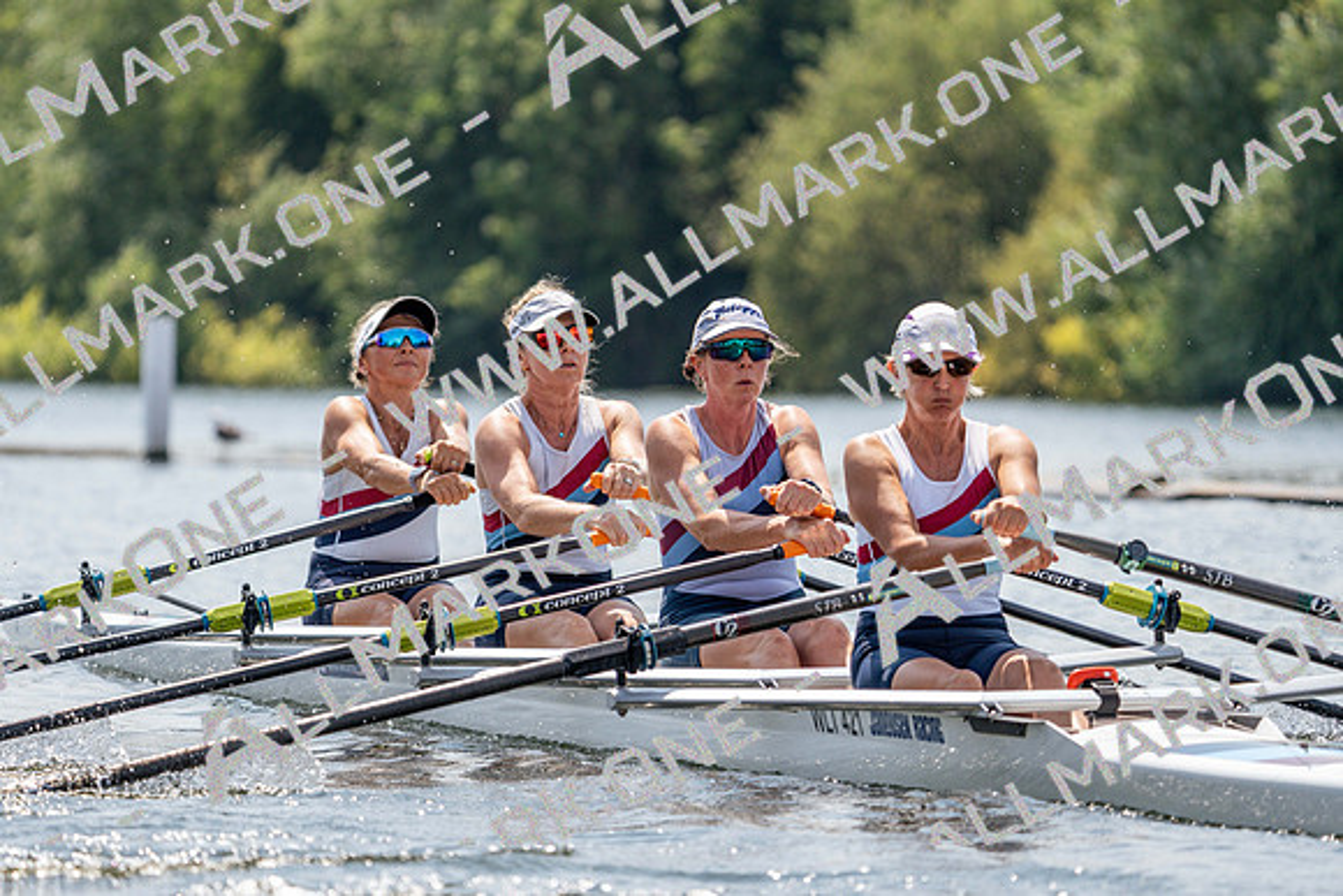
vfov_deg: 4.7
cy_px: 448
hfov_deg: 7.0
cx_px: 672
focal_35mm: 293
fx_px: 10933
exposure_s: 1/1600
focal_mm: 293
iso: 200
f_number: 5.6
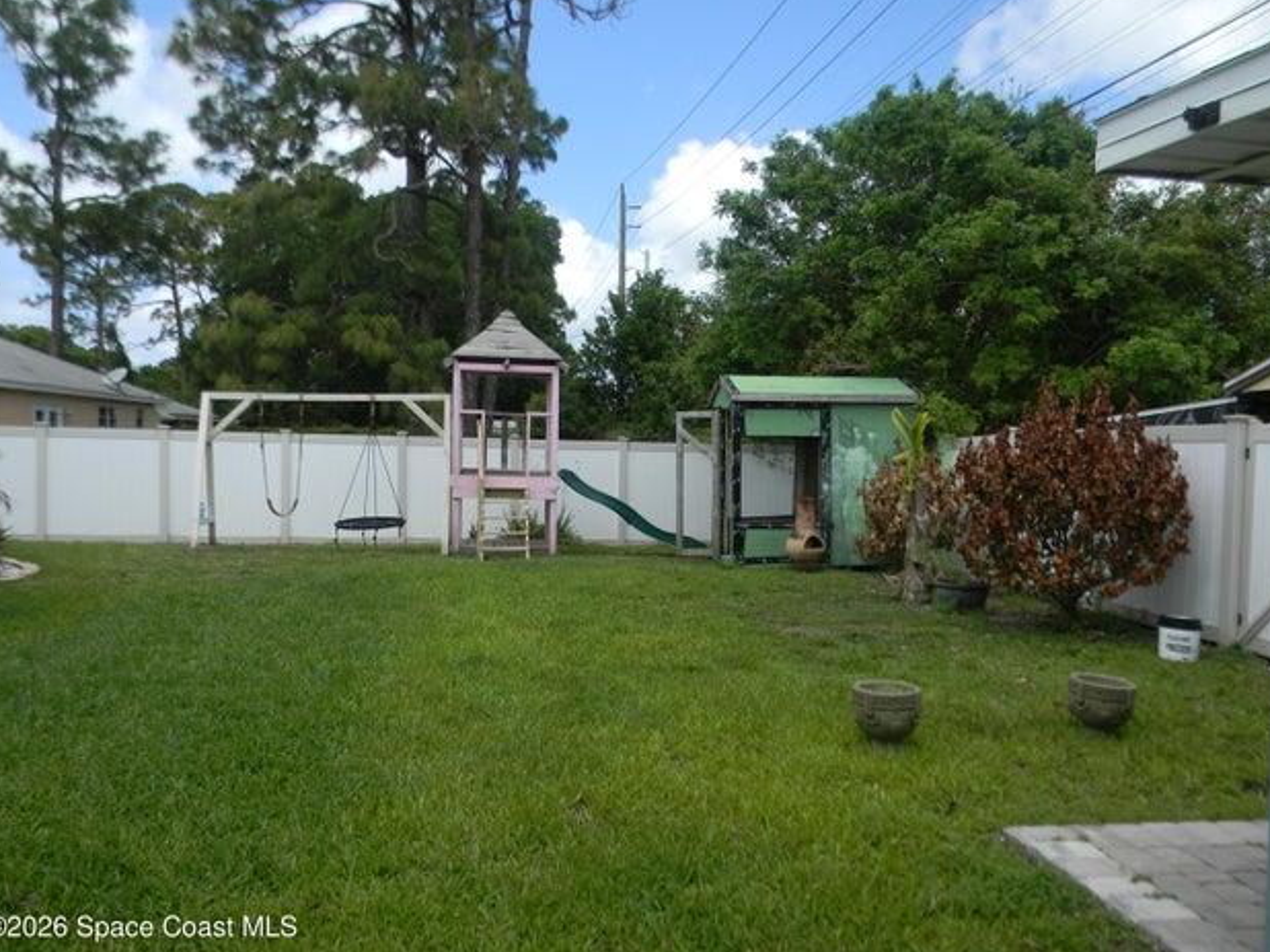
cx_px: 641
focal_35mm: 29
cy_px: 479
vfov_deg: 48.2
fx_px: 1064
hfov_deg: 61.7
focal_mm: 5
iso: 80
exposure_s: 1/683
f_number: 3.5
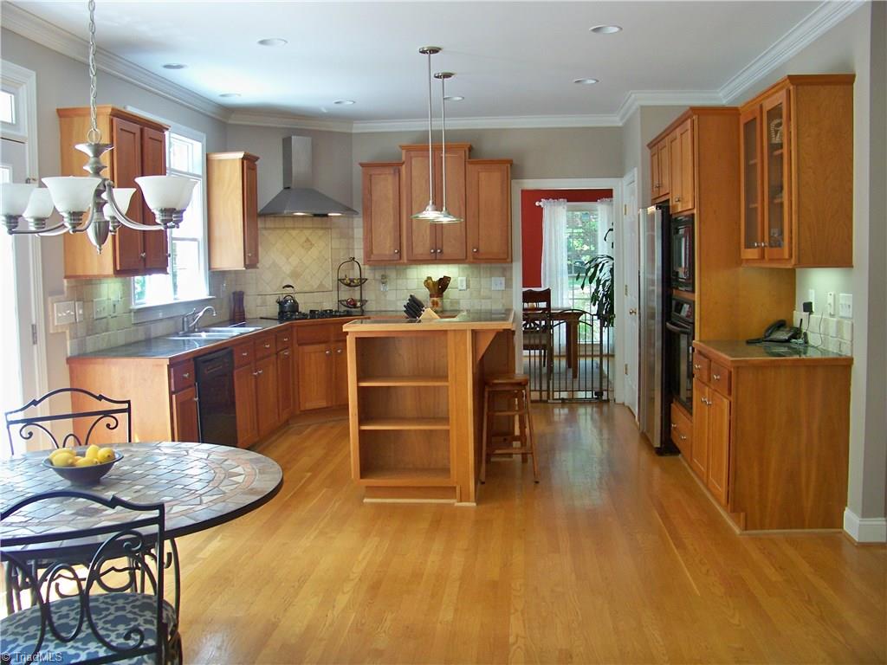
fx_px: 846
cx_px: 444
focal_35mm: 33
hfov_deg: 55.4
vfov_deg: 42.9
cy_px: 332
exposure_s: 1/30
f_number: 2.8
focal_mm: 5.85
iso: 125
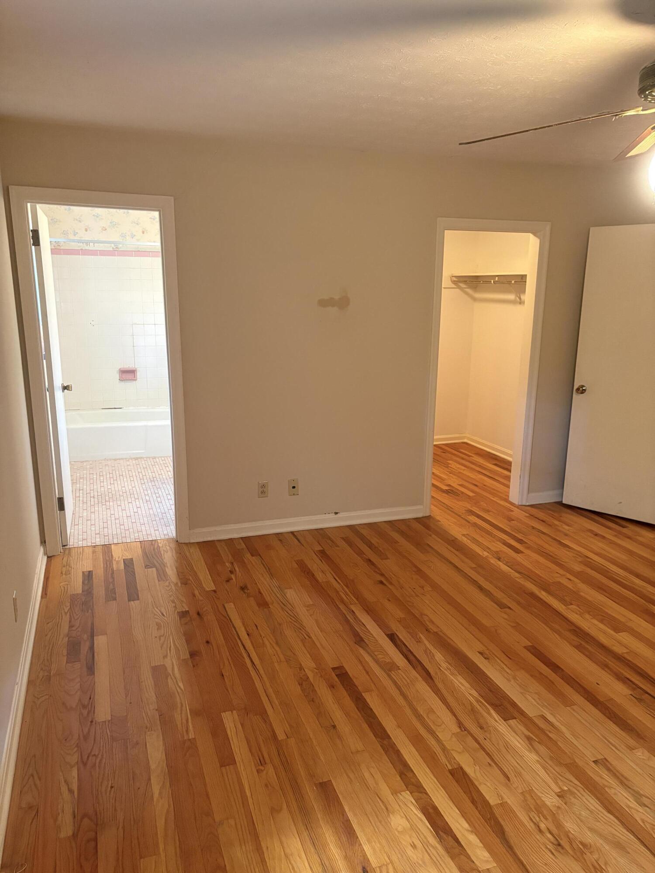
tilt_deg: -12.1
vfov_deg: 67.3
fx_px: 656
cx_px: 328
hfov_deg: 53.1
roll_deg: -0.7
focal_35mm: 26
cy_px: 436
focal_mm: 5.96
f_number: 1.6
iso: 400
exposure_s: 1/40
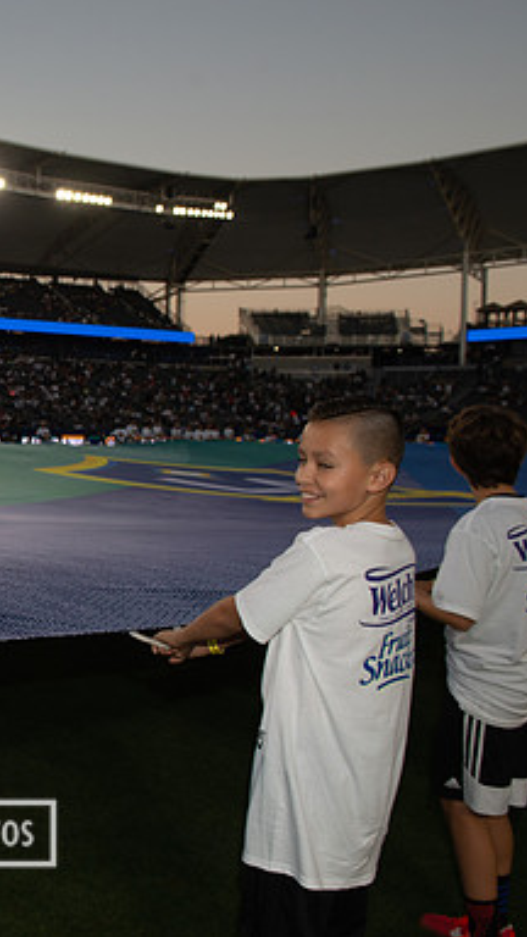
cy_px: 467
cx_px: -117
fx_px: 944
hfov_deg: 27.2
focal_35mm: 38
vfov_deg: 52.8
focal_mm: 24
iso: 400
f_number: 7.1
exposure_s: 1/200
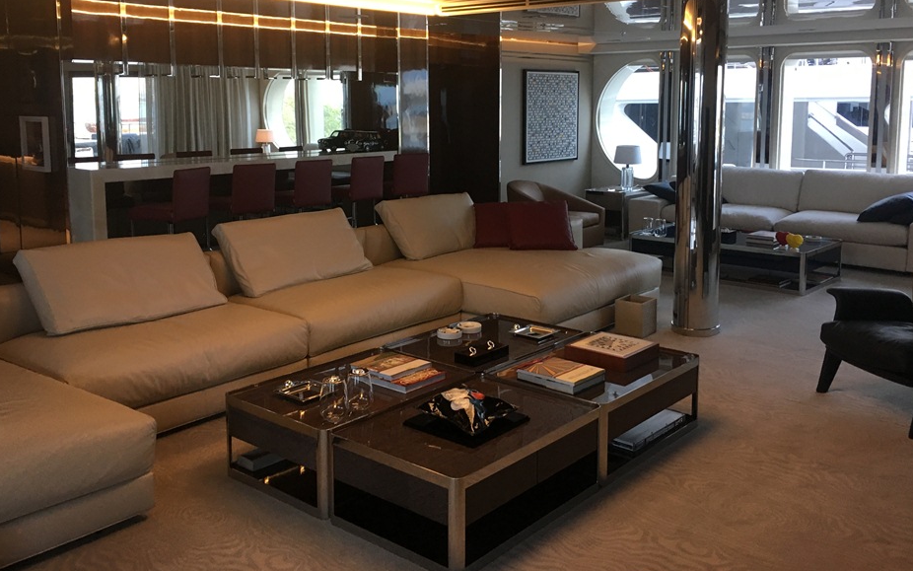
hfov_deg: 56.7
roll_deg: -0.4
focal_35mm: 34
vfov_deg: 37.0
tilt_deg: -5.8
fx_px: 846
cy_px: 200
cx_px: 469
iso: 64
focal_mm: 4.15
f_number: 2.2
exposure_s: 1/33
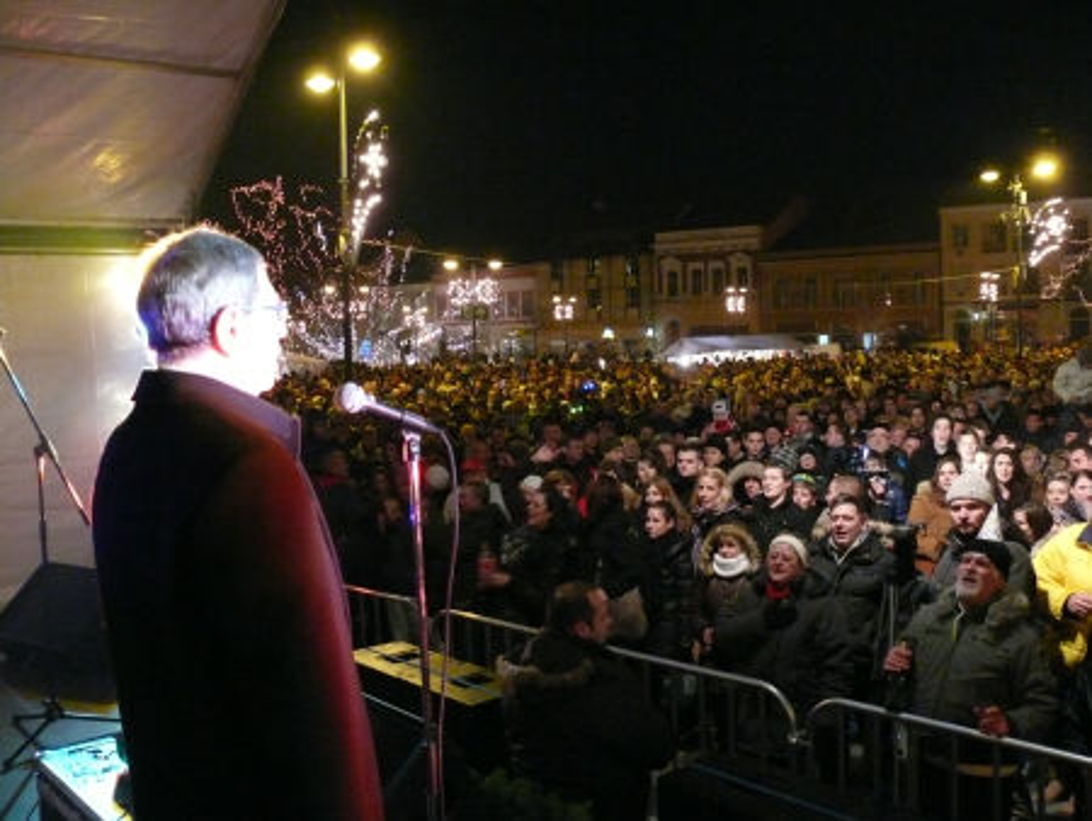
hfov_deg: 52.6
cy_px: 410
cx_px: 546
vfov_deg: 40.7
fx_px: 1105
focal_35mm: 35
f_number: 2.8
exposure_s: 1/20
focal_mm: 7.4
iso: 800
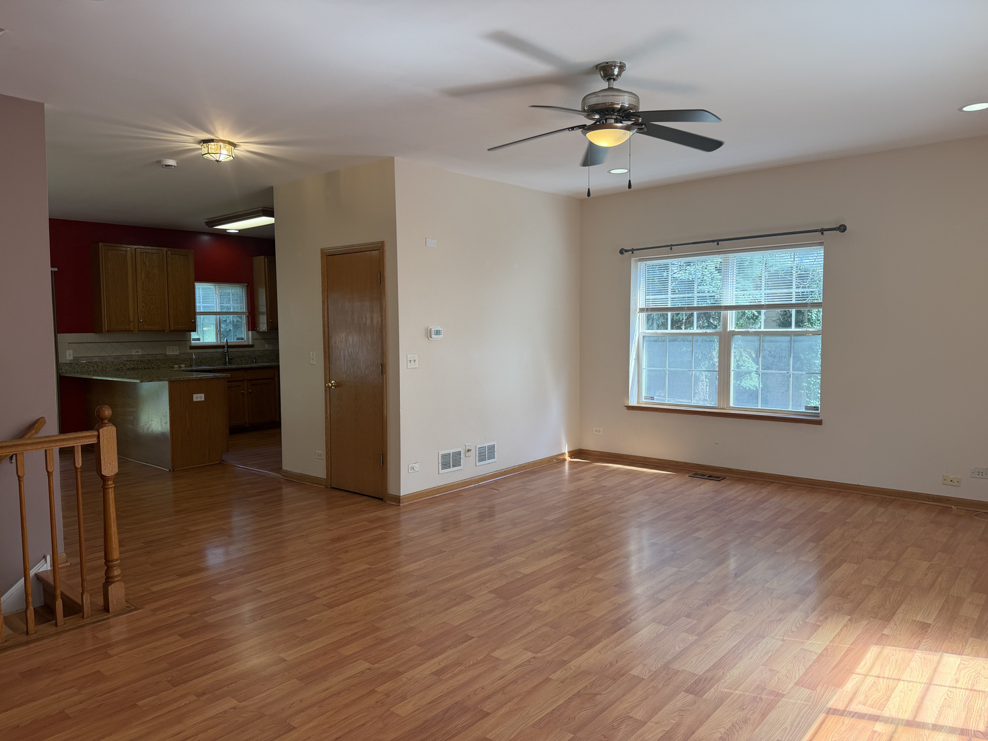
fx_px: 685
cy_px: 370
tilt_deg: -3.7
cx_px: 494
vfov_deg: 56.8
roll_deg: +1.3
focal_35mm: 24
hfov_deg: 71.6
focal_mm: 6.76
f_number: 1.78
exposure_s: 1/162
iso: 64
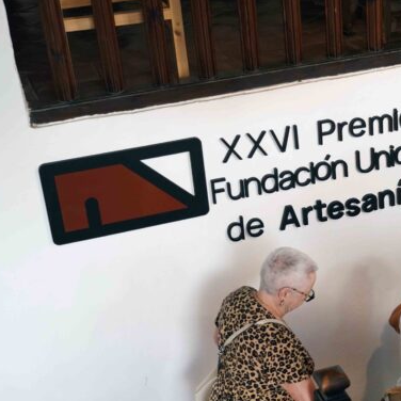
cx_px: 340
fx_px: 865
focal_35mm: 66
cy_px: 211
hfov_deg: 25.5
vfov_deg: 26.1
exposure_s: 1/320
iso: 2500
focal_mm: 42
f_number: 4
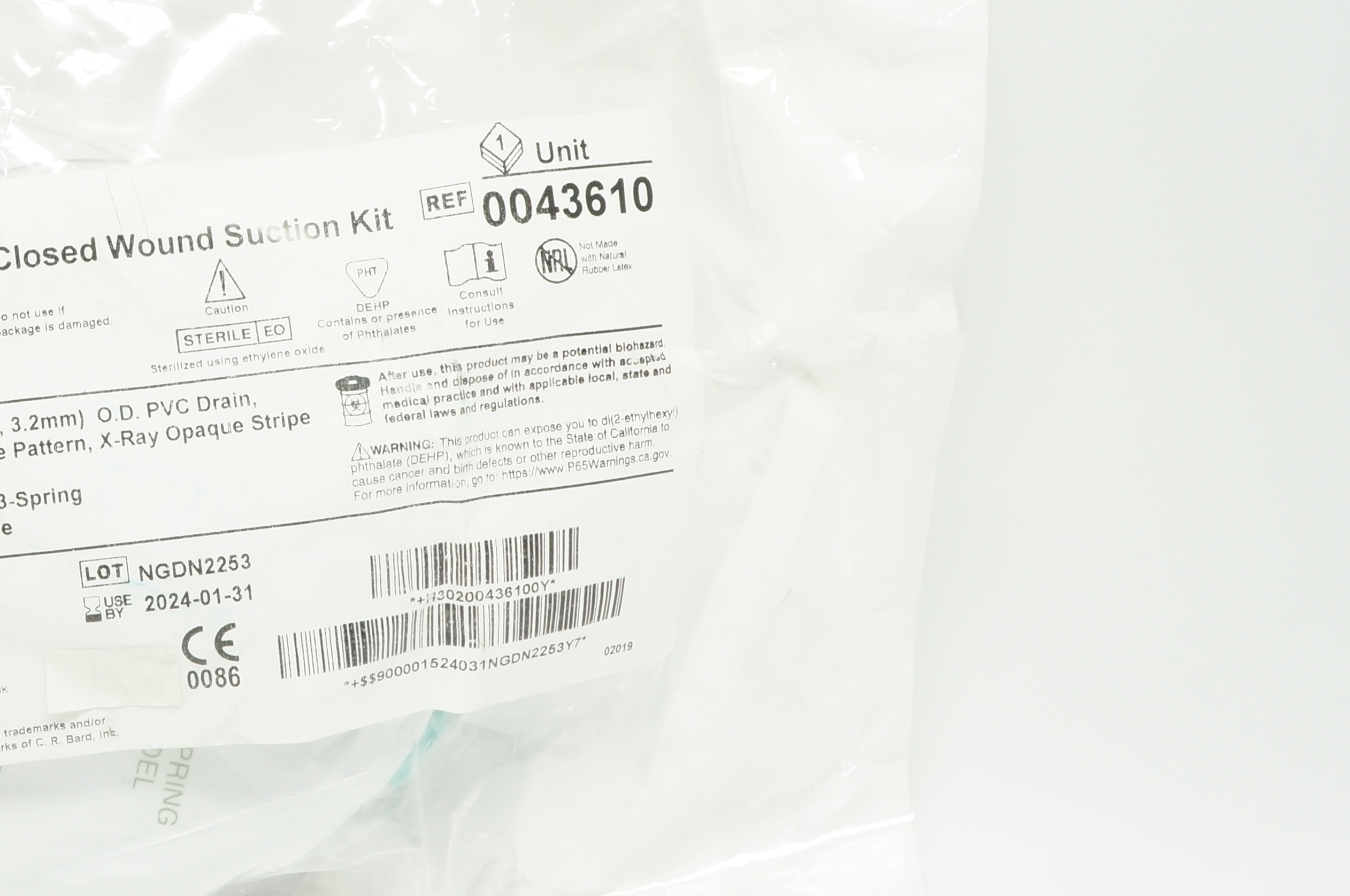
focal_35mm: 73
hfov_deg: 26.5
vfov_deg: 18.6
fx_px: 2733
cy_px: 328
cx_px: 45
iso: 400
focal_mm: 25
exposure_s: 1/15
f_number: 11
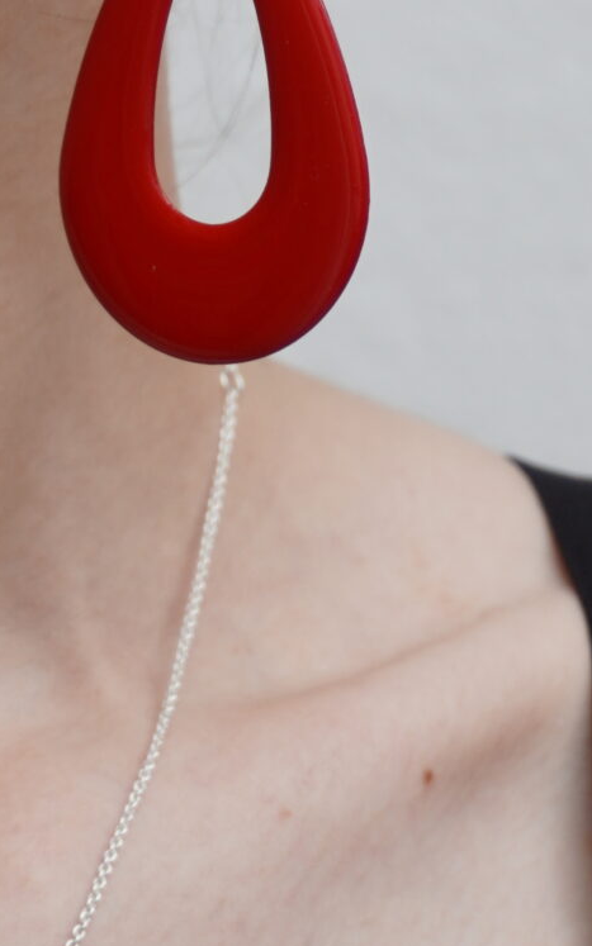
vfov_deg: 8.0
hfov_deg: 5.0
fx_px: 6762
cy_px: -61
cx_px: -100
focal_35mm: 262
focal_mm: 50
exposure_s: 1/40
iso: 200
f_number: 5.6
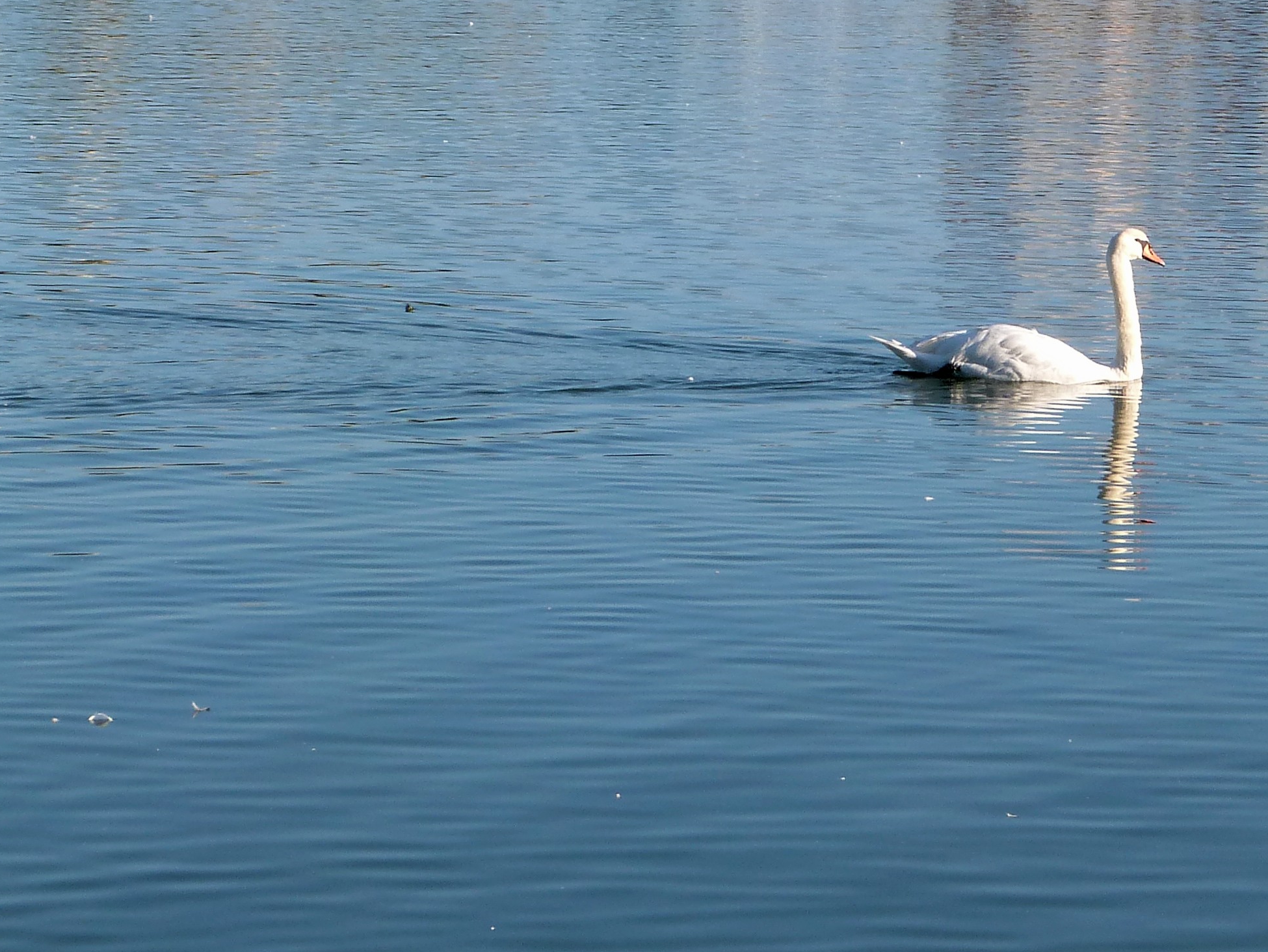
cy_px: 148
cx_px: 1137
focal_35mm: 160
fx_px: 5862
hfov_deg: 12.3
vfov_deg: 9.3
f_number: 5.6
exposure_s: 1/250
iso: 100
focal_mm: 14.1
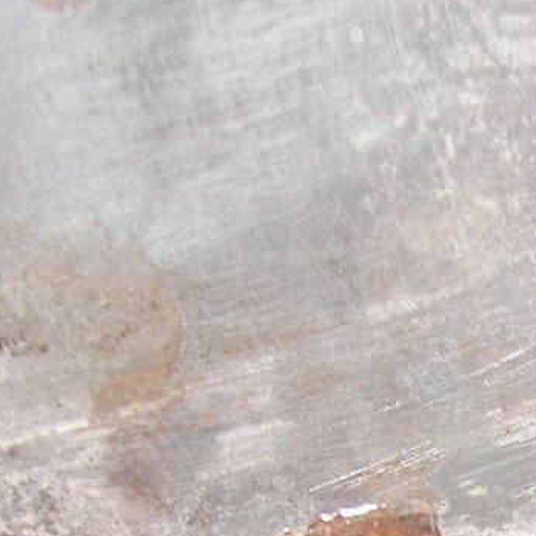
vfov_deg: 13.0
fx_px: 2242
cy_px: 764
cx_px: 759
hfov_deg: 13.0
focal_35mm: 128
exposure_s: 1/30
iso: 100
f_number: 2.8
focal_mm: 6
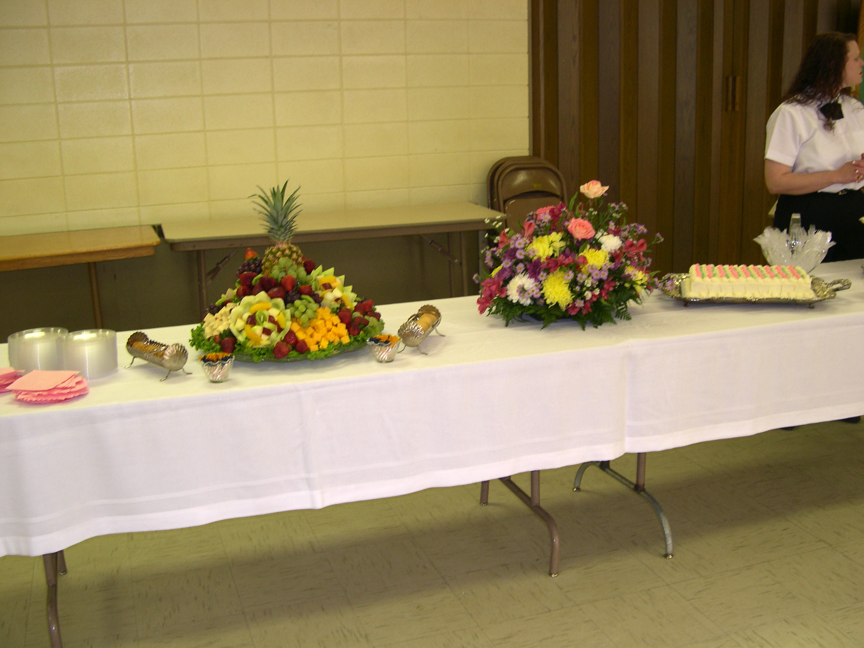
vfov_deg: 37.7
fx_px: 948
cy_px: 324
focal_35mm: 38
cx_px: 432
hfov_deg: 49.0
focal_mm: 8
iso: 100
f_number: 2.8
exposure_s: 1/30
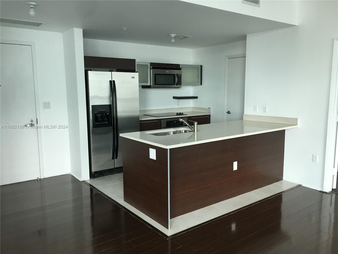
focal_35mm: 29
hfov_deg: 61.7
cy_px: 127
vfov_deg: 48.2
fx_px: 283
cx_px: 169
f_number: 2.2
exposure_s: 1/30
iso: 50
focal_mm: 4.15
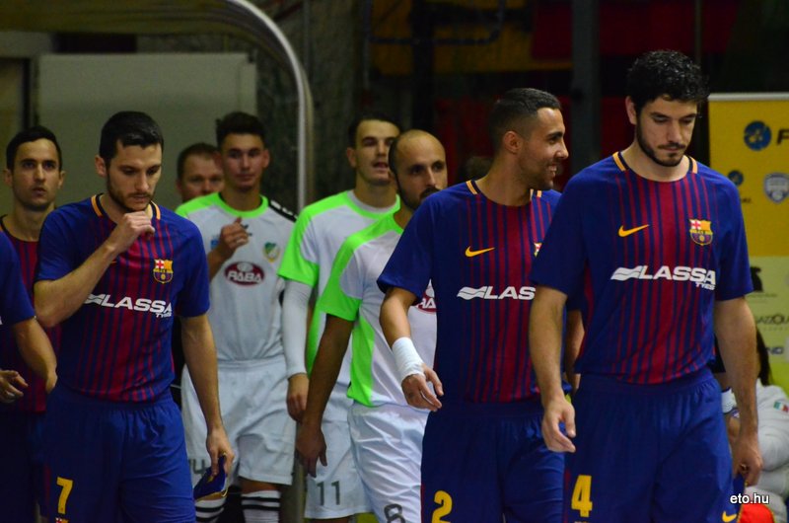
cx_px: 394
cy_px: 262
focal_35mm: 405
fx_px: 8859
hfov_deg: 5.1
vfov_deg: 3.4
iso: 6400
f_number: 6.3
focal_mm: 270
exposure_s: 1/400
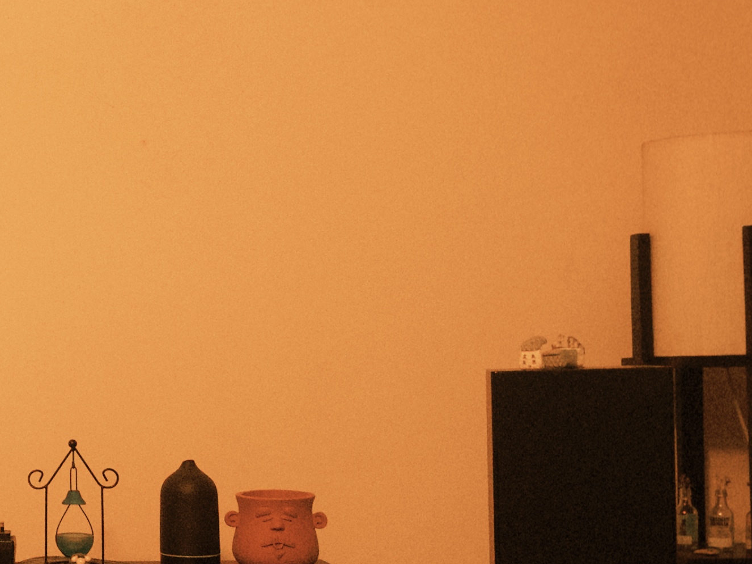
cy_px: 400
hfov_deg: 22.2
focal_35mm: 79
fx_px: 1716
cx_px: -217
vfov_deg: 18.6
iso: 200
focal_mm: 5.96
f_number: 1.6
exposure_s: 1/50
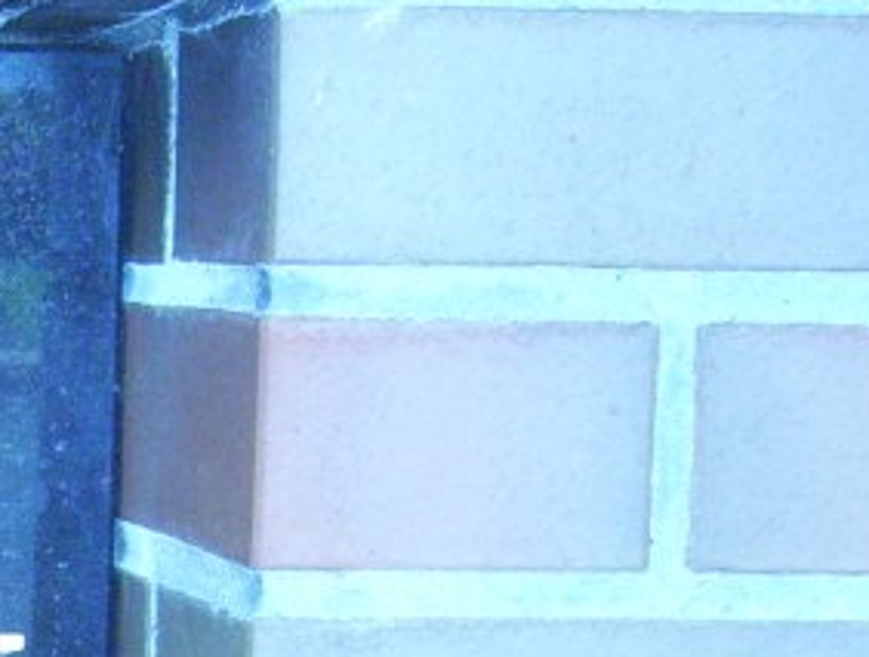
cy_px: 962
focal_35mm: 130
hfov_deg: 13.7
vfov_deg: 11.0
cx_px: -622
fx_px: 3272
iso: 400
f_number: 4.8
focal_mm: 6
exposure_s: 1/320
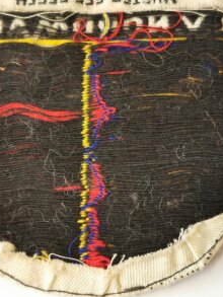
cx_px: 86
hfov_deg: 17.0
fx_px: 747
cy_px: 120
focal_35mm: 87
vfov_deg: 22.5
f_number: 1.6
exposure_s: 1/100
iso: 125
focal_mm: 5.56
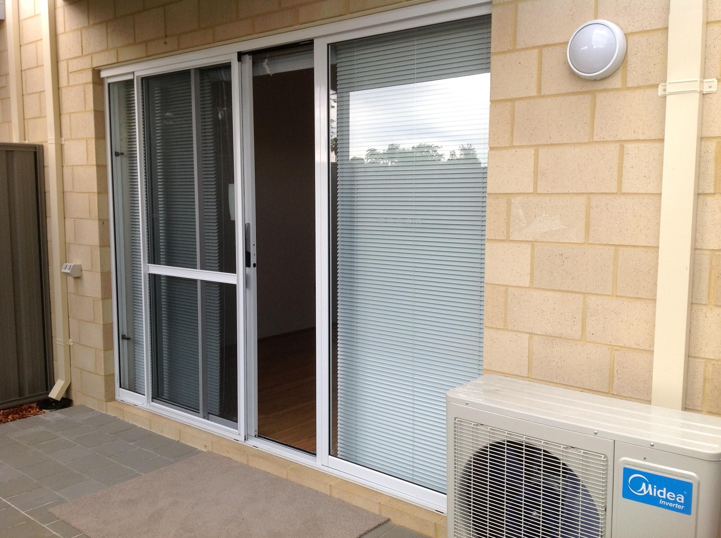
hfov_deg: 52.7
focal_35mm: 35
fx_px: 728
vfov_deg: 40.6
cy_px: 269
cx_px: 360
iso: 50
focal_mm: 4.28
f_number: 2.4
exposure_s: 1/149
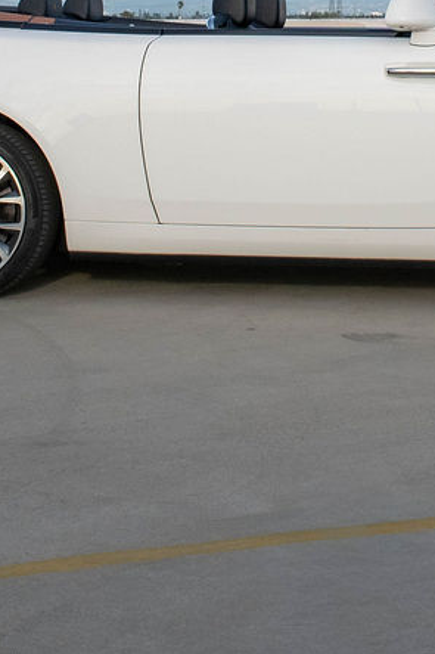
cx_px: 339
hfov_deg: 13.1
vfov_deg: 18.5
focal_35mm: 104
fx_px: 1886
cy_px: -156
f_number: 6.3
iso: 400
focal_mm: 20
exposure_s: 1/1600
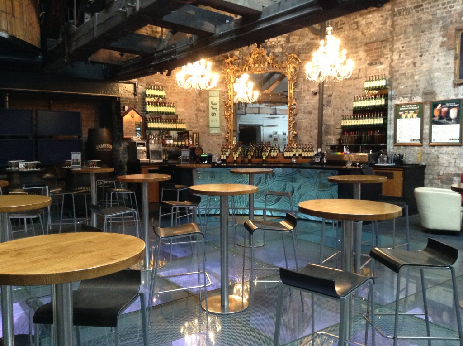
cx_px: 232
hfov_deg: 55.4
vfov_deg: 42.8
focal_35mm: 33
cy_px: 173
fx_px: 441
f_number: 2.4
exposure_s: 1/15
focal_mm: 3.3
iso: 250
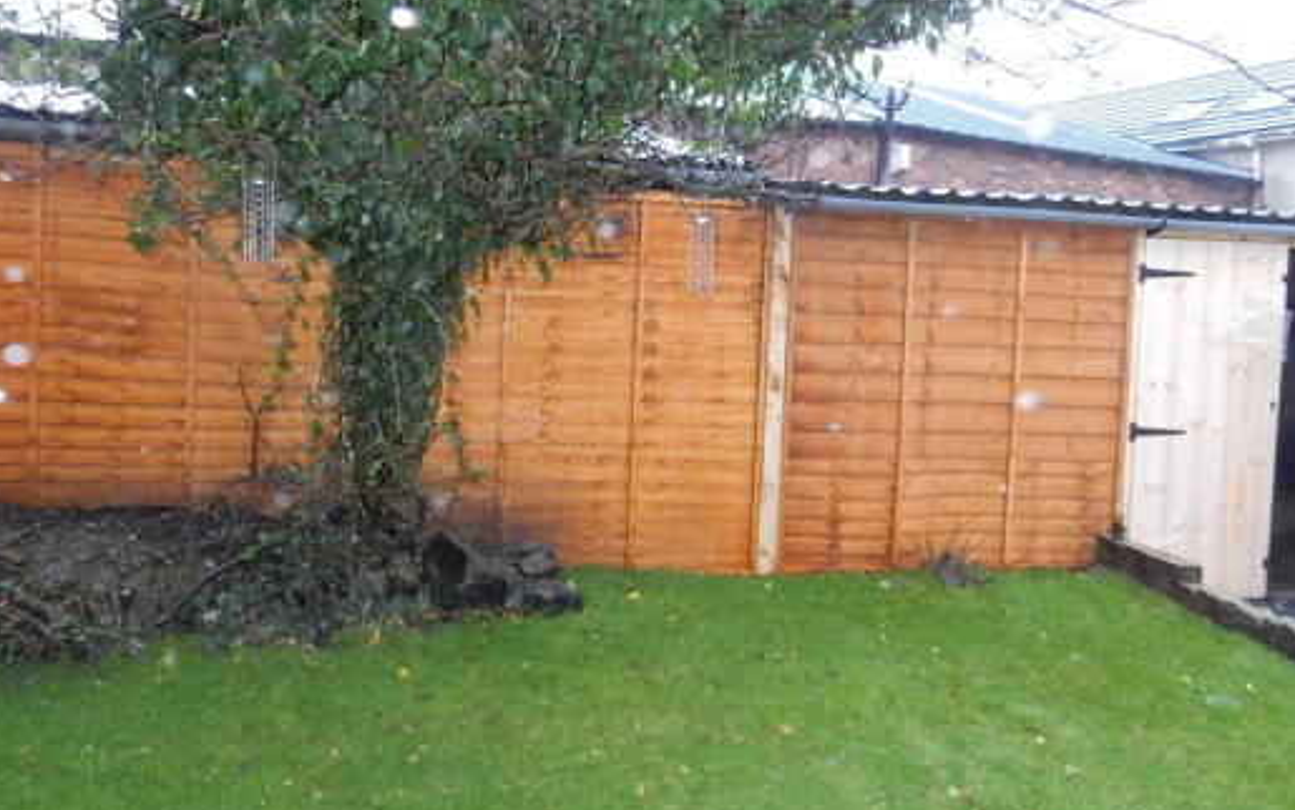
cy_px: 369
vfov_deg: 41.8
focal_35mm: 30
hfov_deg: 62.9
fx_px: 1059
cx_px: 673
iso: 1000
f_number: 3.7
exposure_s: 1/30
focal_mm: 4.5
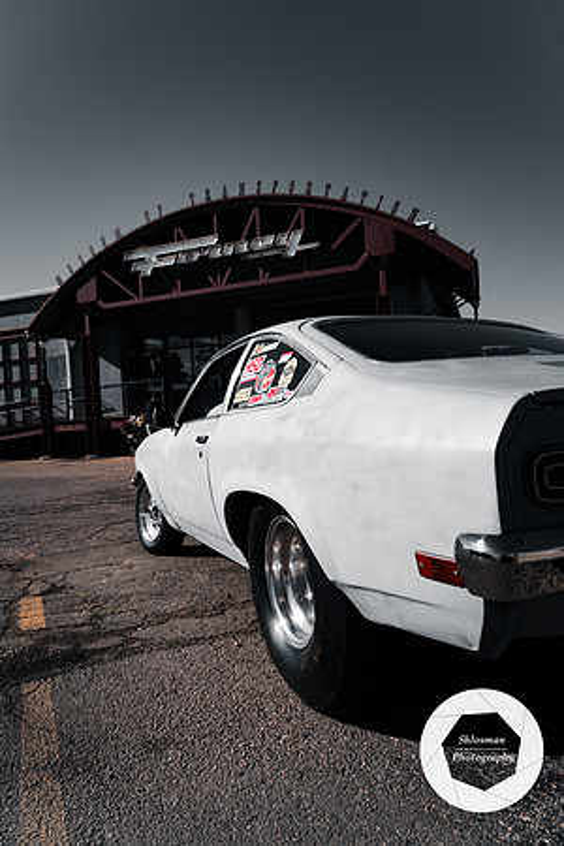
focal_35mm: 24
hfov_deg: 53.1
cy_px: 423
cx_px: 282
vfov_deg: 73.7
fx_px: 564
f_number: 7.1
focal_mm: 24
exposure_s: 1/640
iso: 160
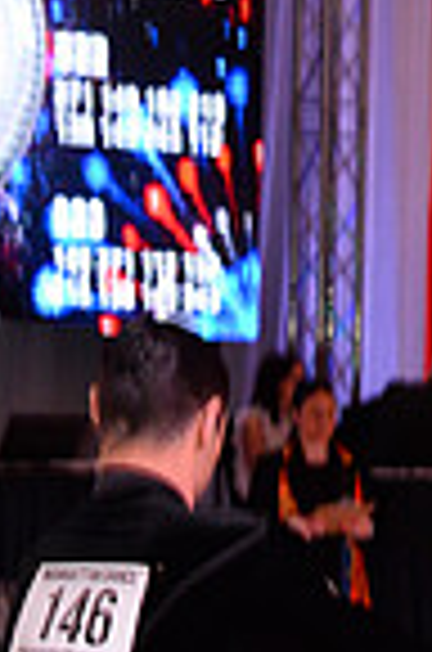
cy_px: 859
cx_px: 556
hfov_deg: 4.4
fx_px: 5643
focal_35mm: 312
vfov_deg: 6.6
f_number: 6.3
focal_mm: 78
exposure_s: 1/250
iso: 2500
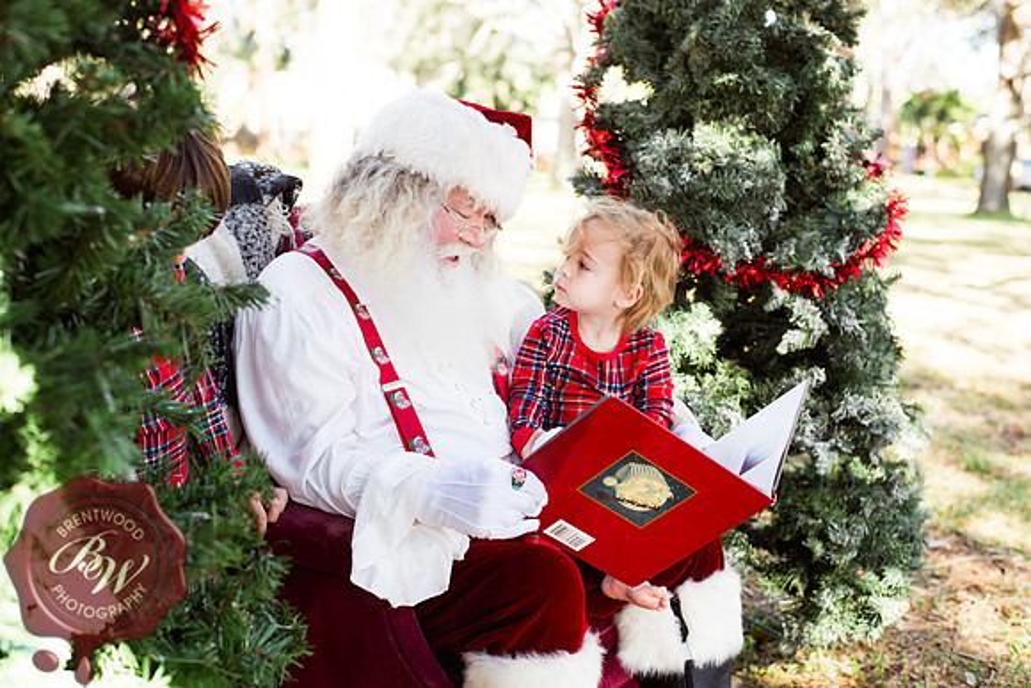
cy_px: 344
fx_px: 1432
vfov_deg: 27.0
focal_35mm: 50
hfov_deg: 39.6
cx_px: 516
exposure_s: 1/160
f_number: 4
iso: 125
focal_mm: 50
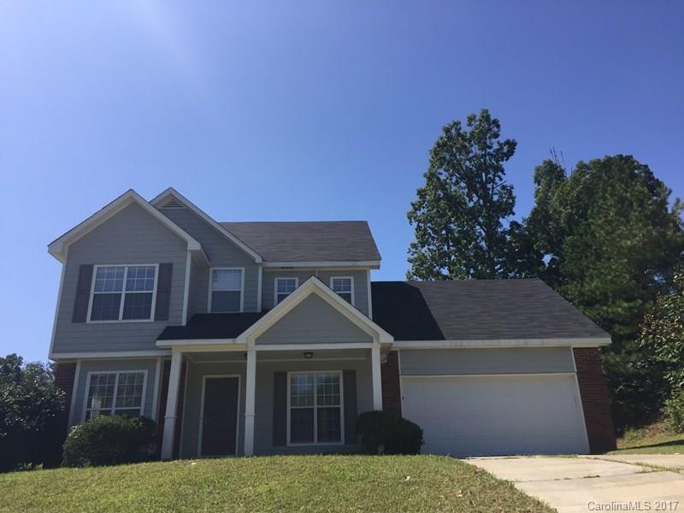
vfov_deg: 48.2
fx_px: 573
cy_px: 256
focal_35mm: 29
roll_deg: +2.0
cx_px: 342
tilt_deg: +21.4
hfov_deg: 61.7
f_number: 2.2
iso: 32
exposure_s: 1/1883
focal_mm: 4.15
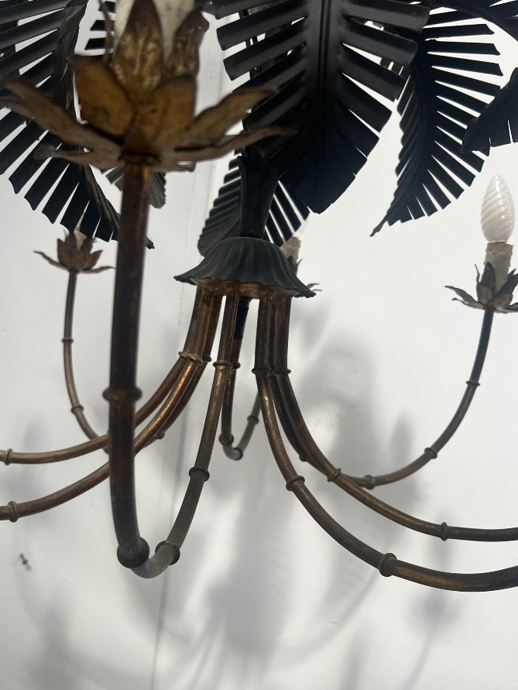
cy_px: 394
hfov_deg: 40.3
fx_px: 698
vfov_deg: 52.4
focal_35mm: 35
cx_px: 184
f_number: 1.5
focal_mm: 5.7
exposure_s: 1/121
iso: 64
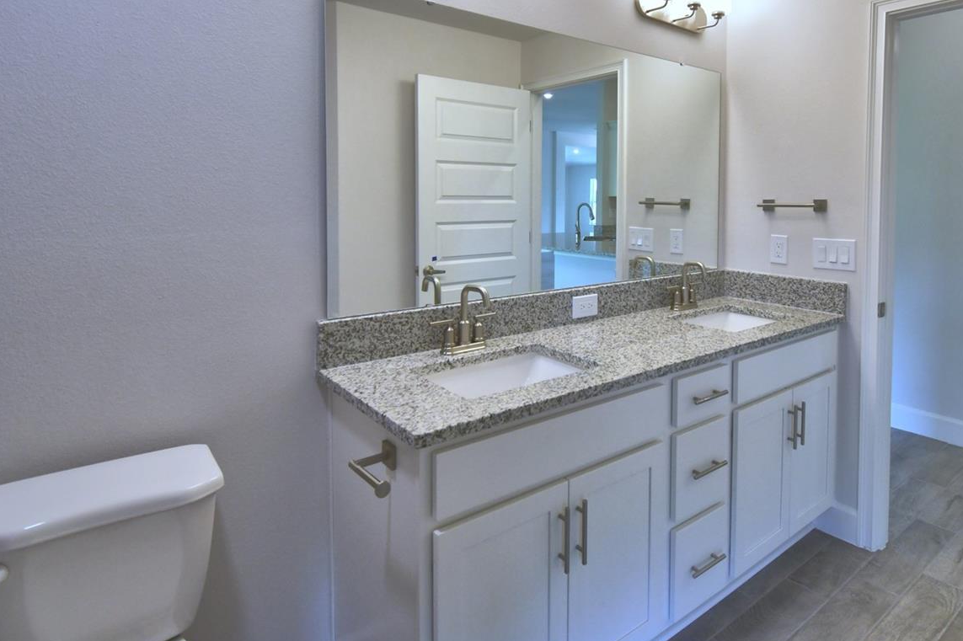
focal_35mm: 21
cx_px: 562
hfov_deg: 80.6
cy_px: 219
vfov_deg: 58.2
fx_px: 561
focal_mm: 10
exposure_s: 1/125
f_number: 4.5
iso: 400
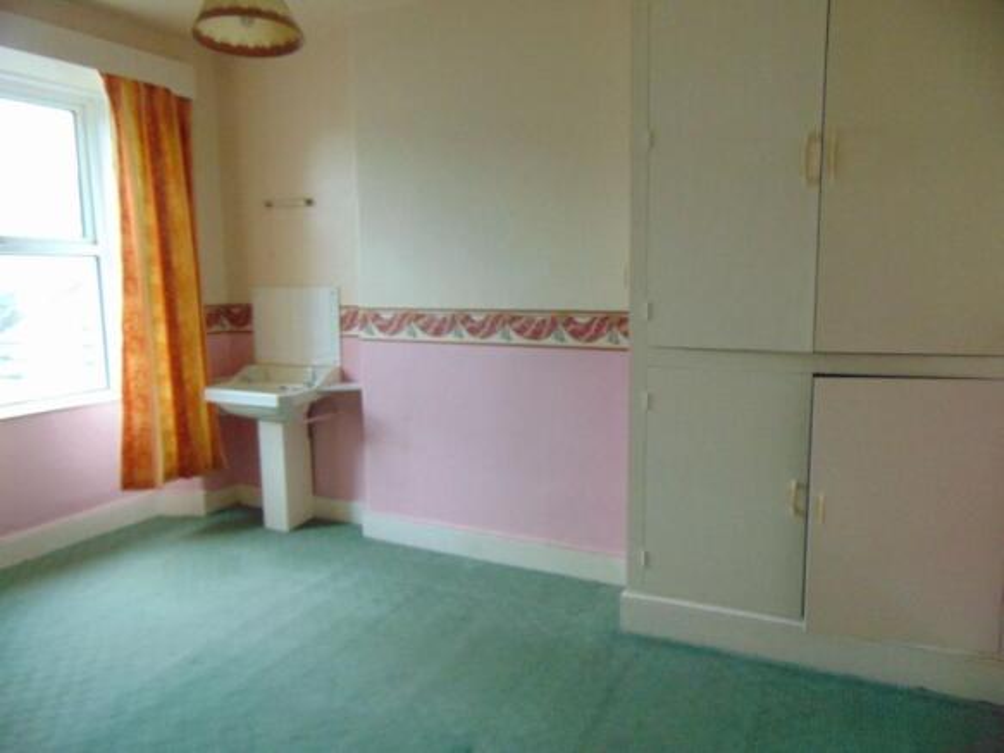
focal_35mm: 25
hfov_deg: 69.4
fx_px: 725
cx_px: 502
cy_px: 376
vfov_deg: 54.9
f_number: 3
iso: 320
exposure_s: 1/30
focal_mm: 4.5
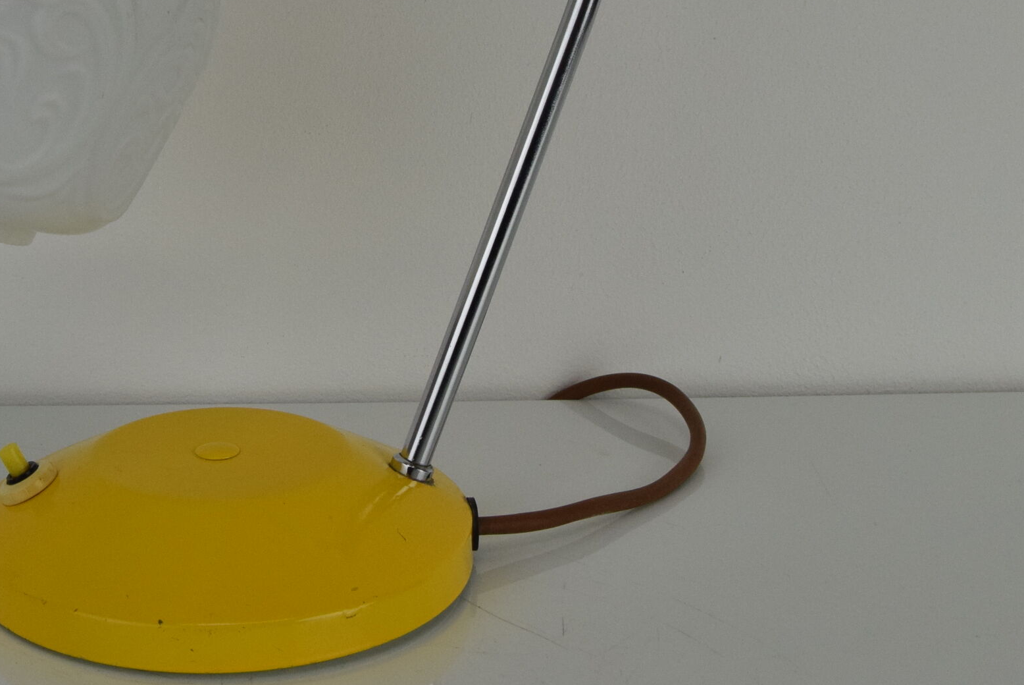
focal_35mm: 75
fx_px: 2135
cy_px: 64
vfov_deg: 17.9
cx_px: 272
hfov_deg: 26.7
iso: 1600
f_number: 10
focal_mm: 26
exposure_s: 1/400
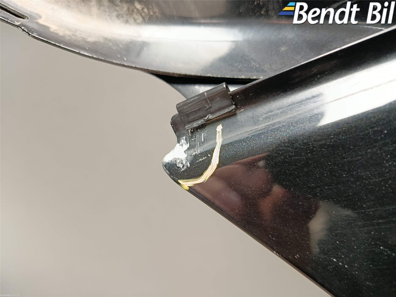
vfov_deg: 56.8
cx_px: 198
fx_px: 275
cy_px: 148
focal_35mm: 24
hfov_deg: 71.6
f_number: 1.7
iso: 1651
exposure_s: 1/25
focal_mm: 5.24
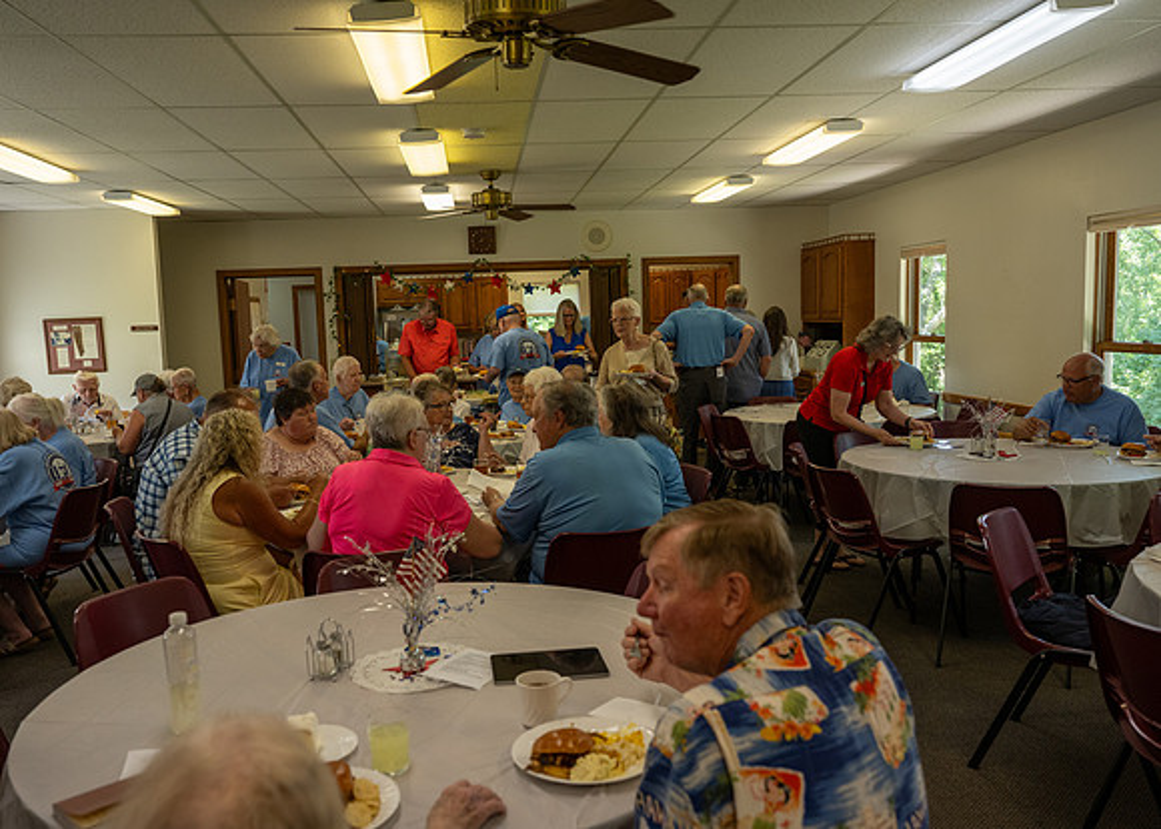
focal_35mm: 30
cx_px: 540
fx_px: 983
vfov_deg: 45.7
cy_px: 426
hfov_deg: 61.1
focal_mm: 24
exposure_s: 1/200
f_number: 3.5
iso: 640
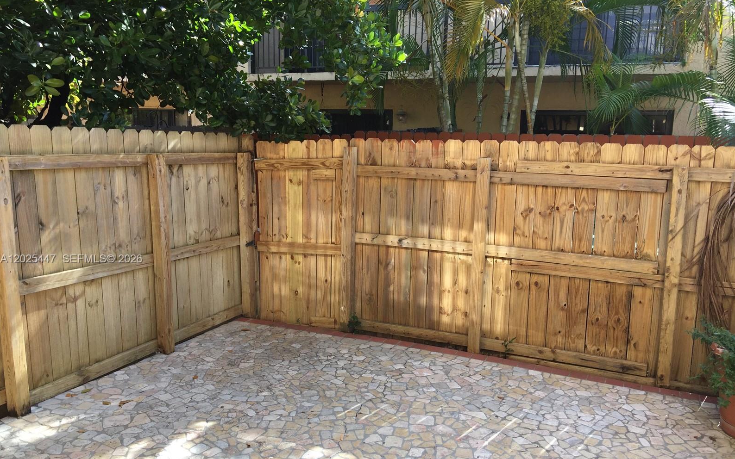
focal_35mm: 31
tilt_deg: -10.9
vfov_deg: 40.5
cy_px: 260
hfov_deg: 61.2
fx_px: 621
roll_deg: -0.4
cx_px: 369
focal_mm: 4.15
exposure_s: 1/306
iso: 32
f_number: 2.2
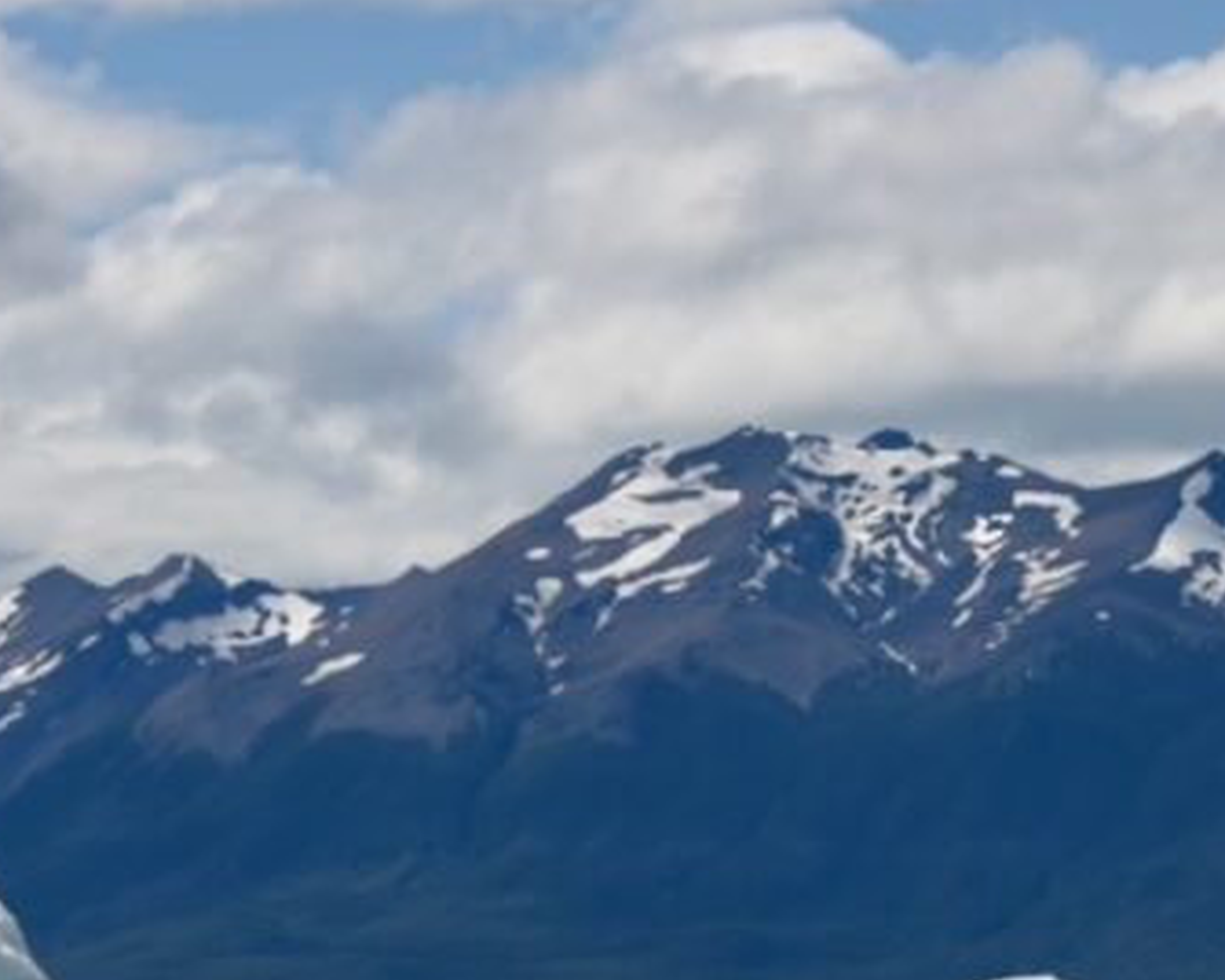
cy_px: 834
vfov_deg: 6.3
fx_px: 8846
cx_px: 1236
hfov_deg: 7.9
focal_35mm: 244
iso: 160
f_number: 9
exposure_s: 1/800
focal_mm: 85
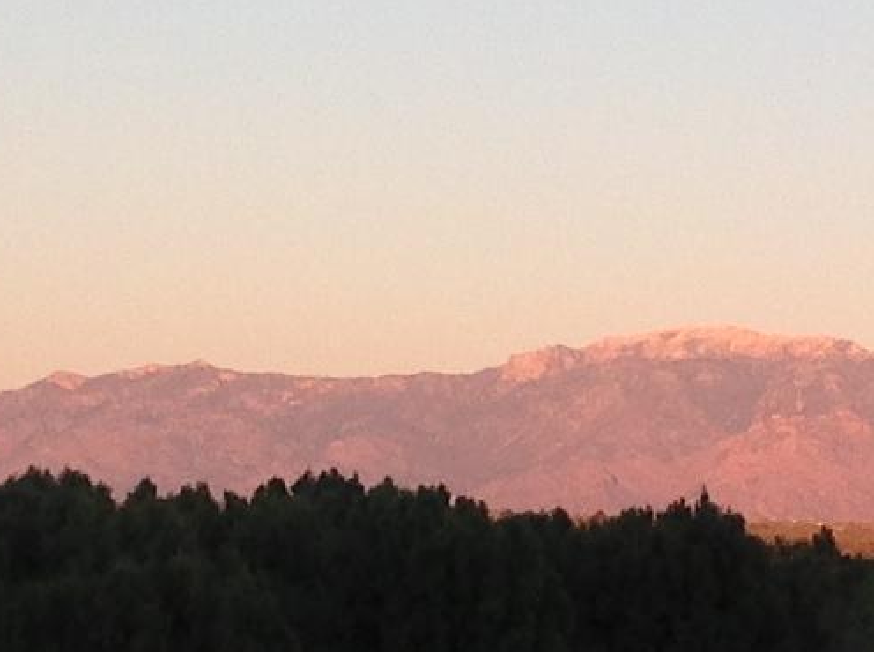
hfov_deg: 10.6
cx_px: 1075
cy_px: 206
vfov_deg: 8.1
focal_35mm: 183
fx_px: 4612
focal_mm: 4.28
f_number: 2.4
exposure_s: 1/256
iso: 50
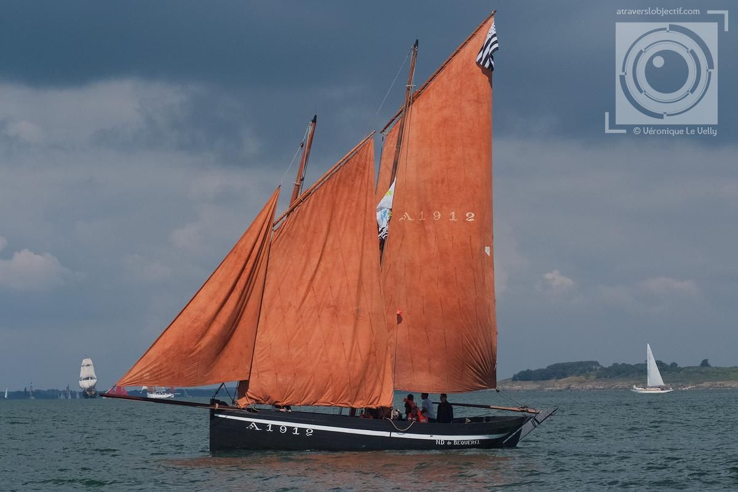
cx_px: 369
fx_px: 2829
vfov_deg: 9.9
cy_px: 246
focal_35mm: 138
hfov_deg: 14.9
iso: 800
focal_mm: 92
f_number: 9
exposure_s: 1/640
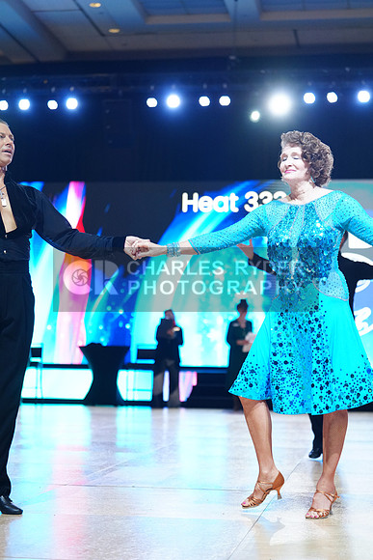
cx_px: 186
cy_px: 280
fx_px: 1087
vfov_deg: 28.8
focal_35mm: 70
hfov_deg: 19.5
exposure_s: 1/500
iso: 2000
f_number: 2.8
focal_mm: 70
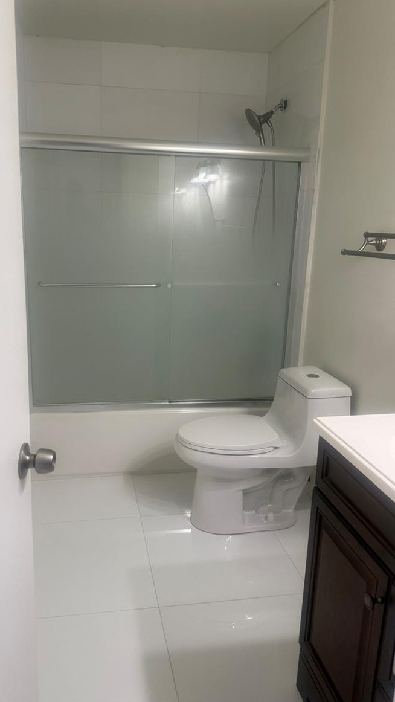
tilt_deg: -11.3
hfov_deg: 42.7
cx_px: 155
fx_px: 503
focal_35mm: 27
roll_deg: -1.4
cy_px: 341
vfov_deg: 69.8
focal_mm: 6.76
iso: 160
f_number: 1.78
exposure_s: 1/120
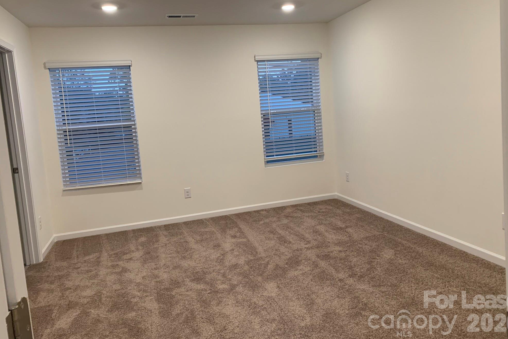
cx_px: 259
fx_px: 395
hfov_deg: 65.5
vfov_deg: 46.3
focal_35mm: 28
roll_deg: +4.1
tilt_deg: -4.5
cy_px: 144
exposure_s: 1/60
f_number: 1.8
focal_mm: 4.25
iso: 80
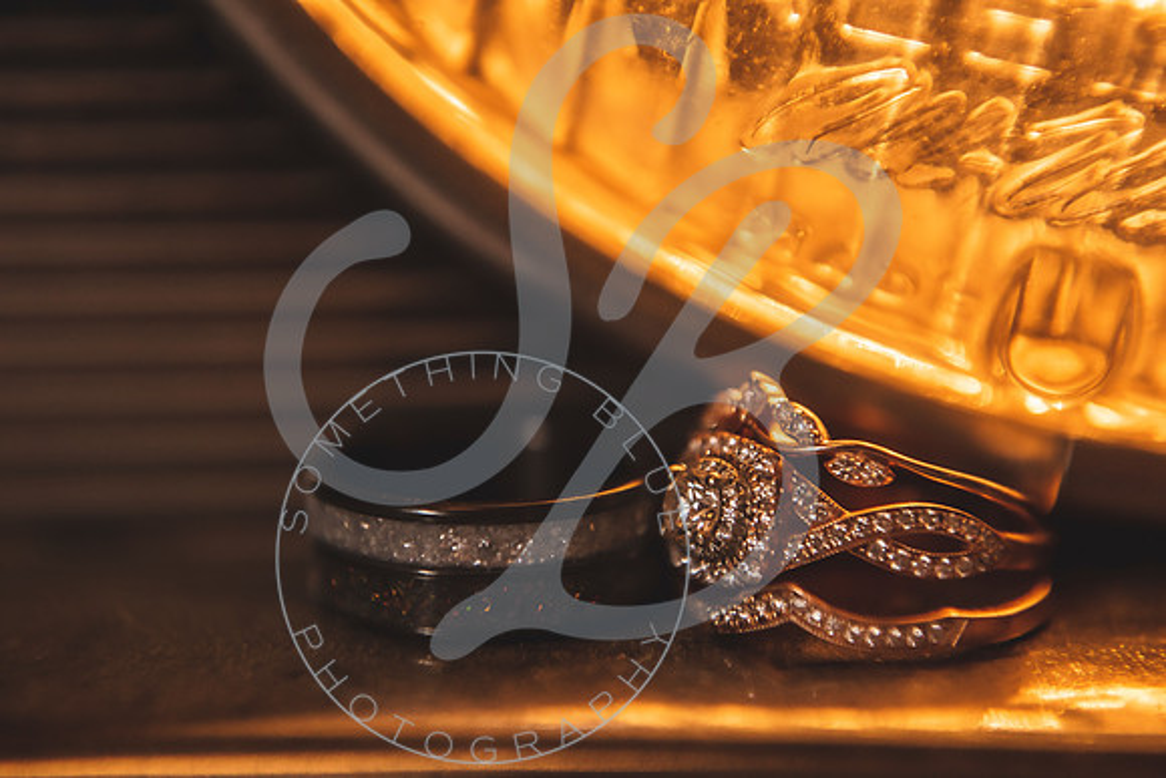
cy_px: 389
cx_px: 583
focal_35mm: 70
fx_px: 2268
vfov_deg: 19.5
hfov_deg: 28.8
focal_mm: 70
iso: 1000
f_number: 4.5
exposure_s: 1/125
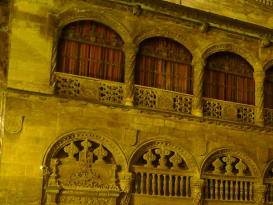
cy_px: 185
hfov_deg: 33.4
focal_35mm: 54
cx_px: 254
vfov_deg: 26.1
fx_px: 426
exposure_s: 1/10
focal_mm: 5.1
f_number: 2
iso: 800
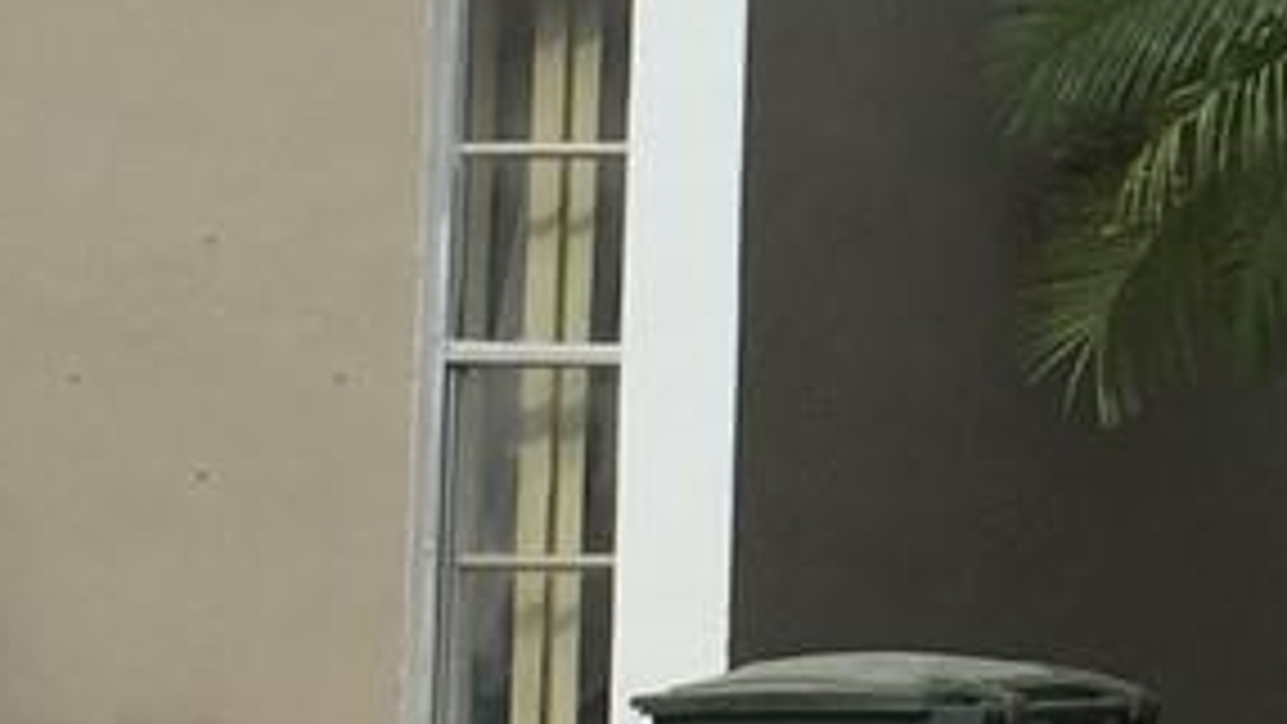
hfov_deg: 11.8
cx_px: 1773
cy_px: -225
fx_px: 6041
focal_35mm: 177
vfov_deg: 6.8
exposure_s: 1/1582
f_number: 2.2
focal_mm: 4.15
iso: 32
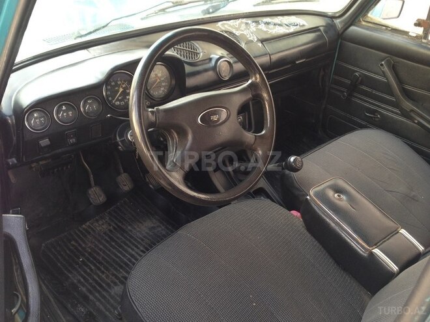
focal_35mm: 33
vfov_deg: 42.9
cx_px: 215
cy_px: 161
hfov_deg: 55.4
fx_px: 410
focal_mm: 4.12
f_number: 2.4
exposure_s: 1/40
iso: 50
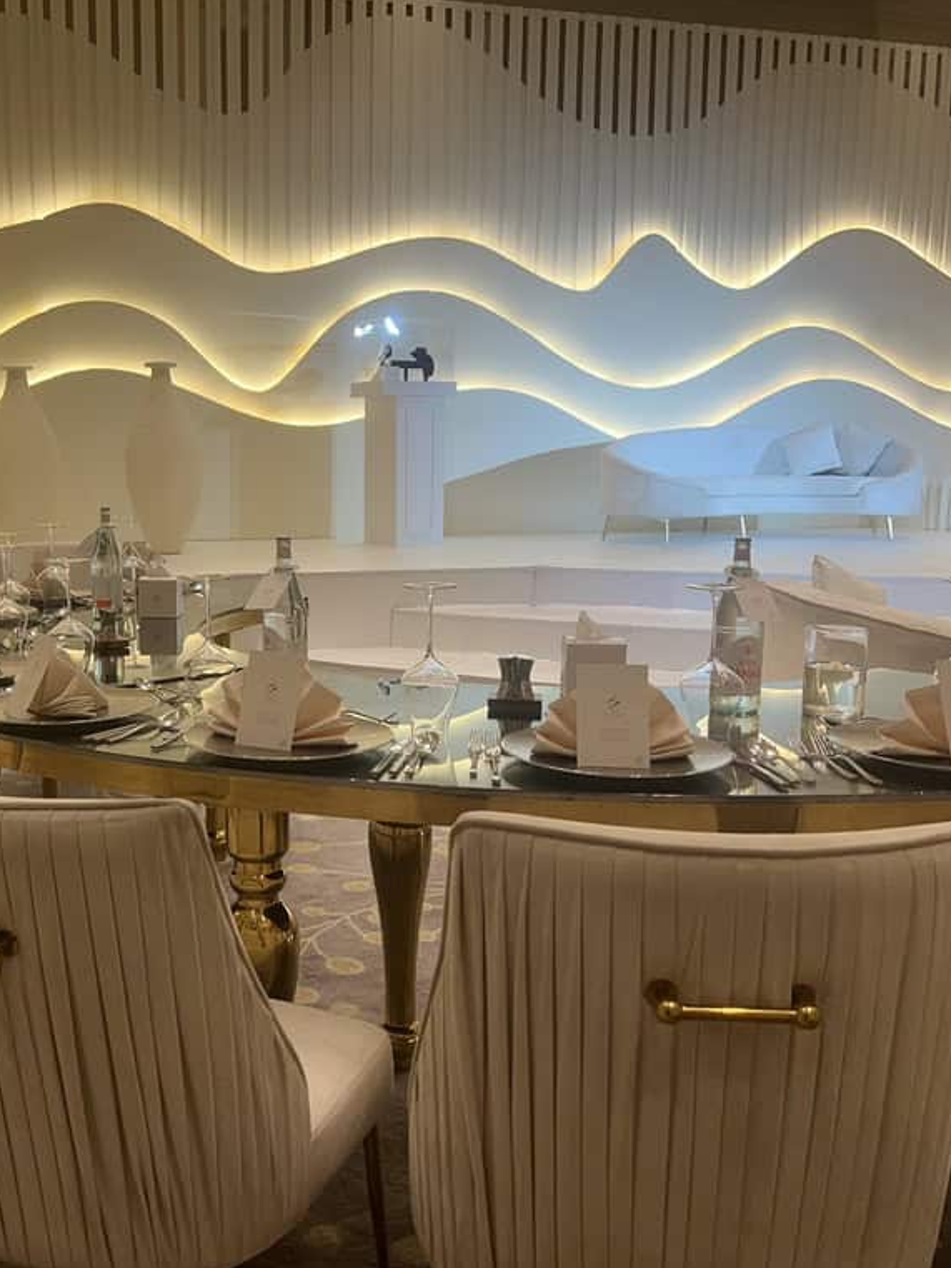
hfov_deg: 40.2
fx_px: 1282
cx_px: 310
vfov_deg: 52.6
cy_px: 635
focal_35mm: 35
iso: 50
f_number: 1.5
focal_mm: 5.7
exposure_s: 1/100
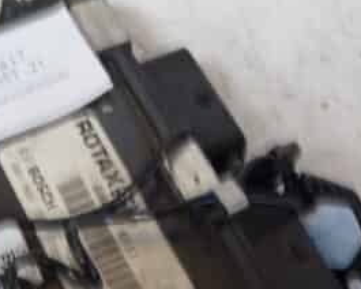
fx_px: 1047
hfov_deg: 19.4
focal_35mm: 98
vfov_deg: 15.6
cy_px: 211
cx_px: 69
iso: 100
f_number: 3.5
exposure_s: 1/4
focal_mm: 18
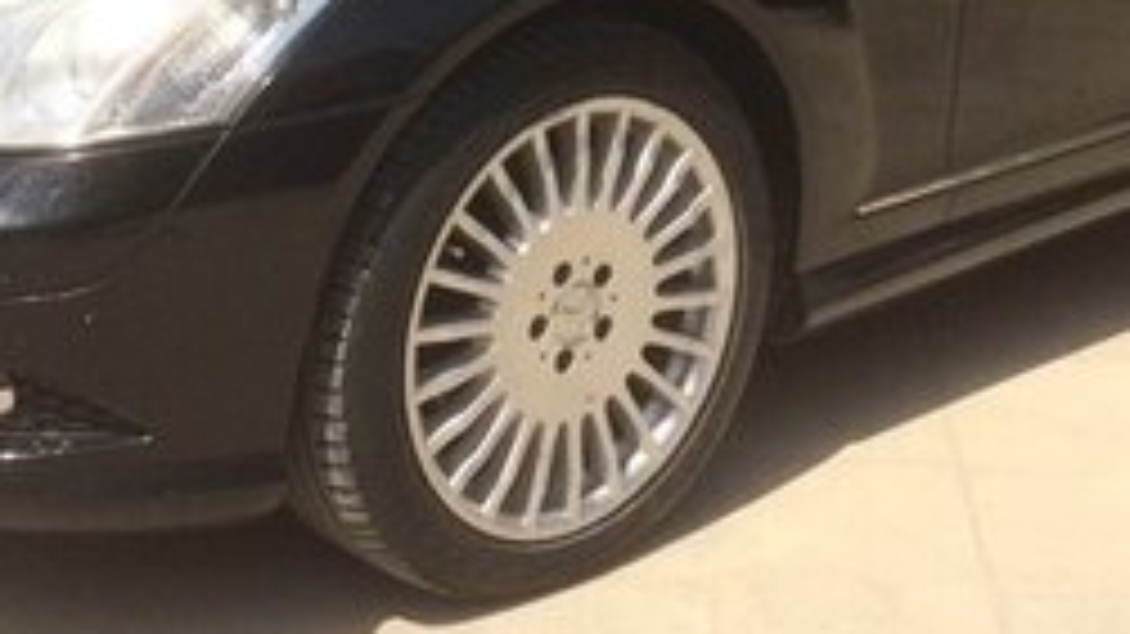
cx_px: 684
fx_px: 2486
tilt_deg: -11.6
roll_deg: -2.4
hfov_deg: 25.6
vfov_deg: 13.7
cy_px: -304
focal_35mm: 83
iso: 32
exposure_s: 1/1866
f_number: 2.2
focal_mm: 4.15
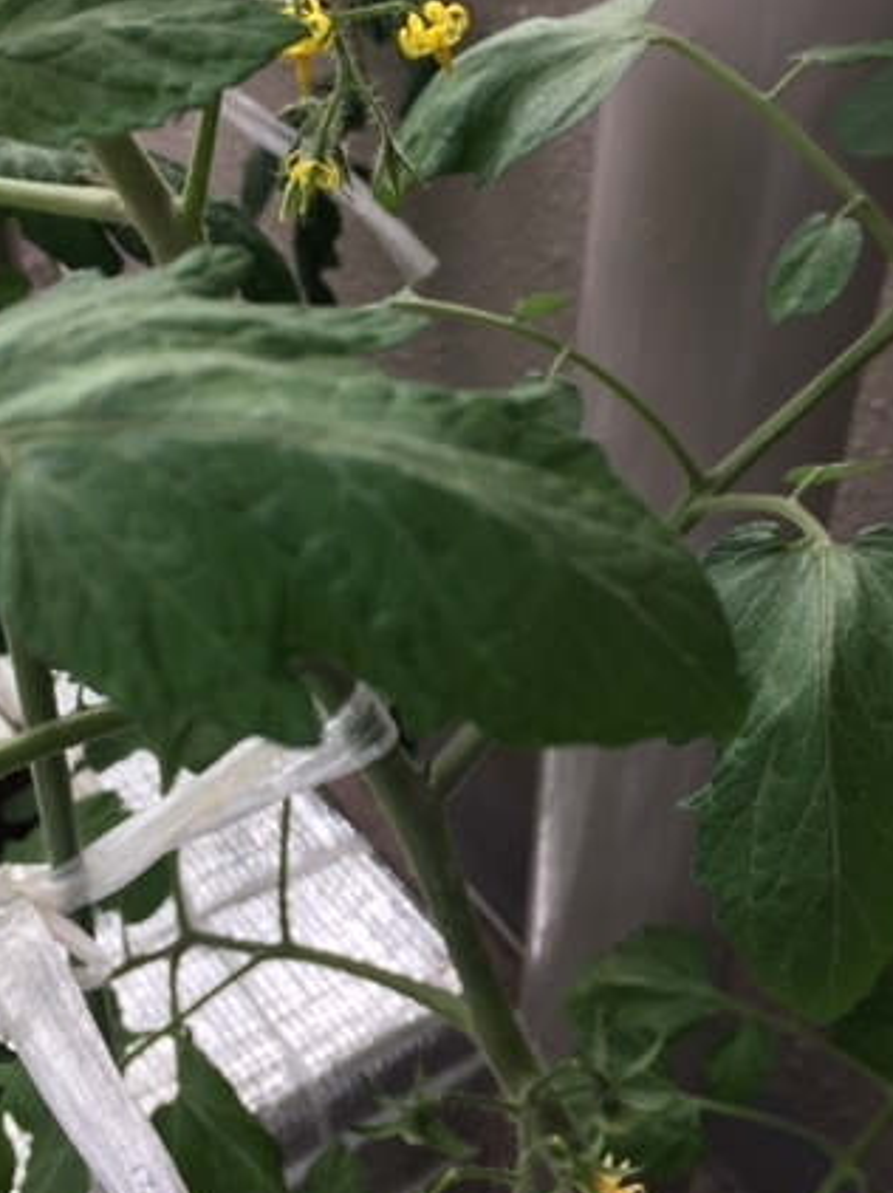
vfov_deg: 43.0
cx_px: 418
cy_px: 625
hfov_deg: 32.8
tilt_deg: -38.3
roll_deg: -1.3
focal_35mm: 44
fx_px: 1515
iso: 25
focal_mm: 4.15
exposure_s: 1/284
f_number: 2.2
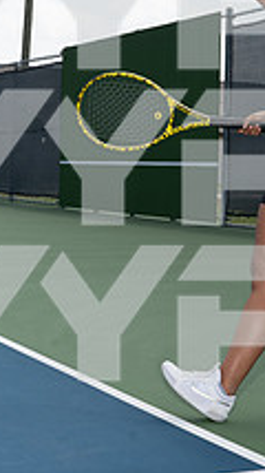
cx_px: 157
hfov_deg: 14.0
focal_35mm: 86
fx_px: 1077
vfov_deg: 24.6
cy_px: 159
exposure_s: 1/250
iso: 160
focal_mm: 39
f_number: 10
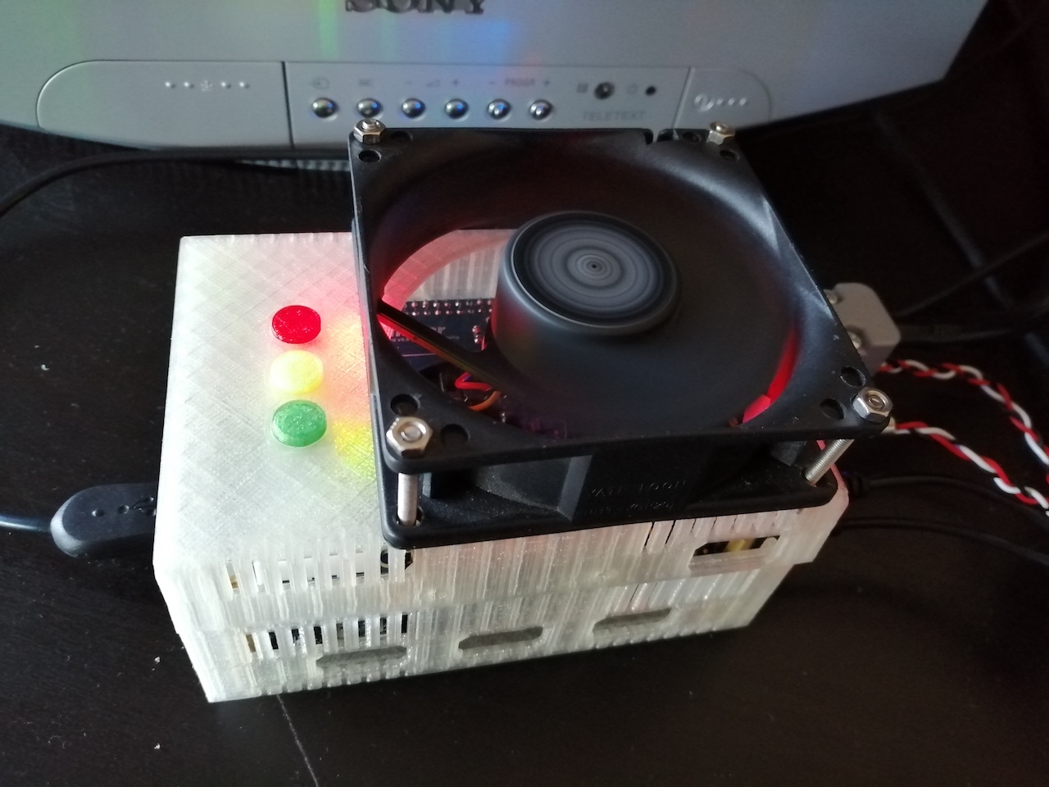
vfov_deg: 53.1
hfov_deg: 67.3
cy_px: 394
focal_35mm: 26
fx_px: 788
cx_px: 524
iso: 500
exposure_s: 1/20
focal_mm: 3.62
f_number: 1.8
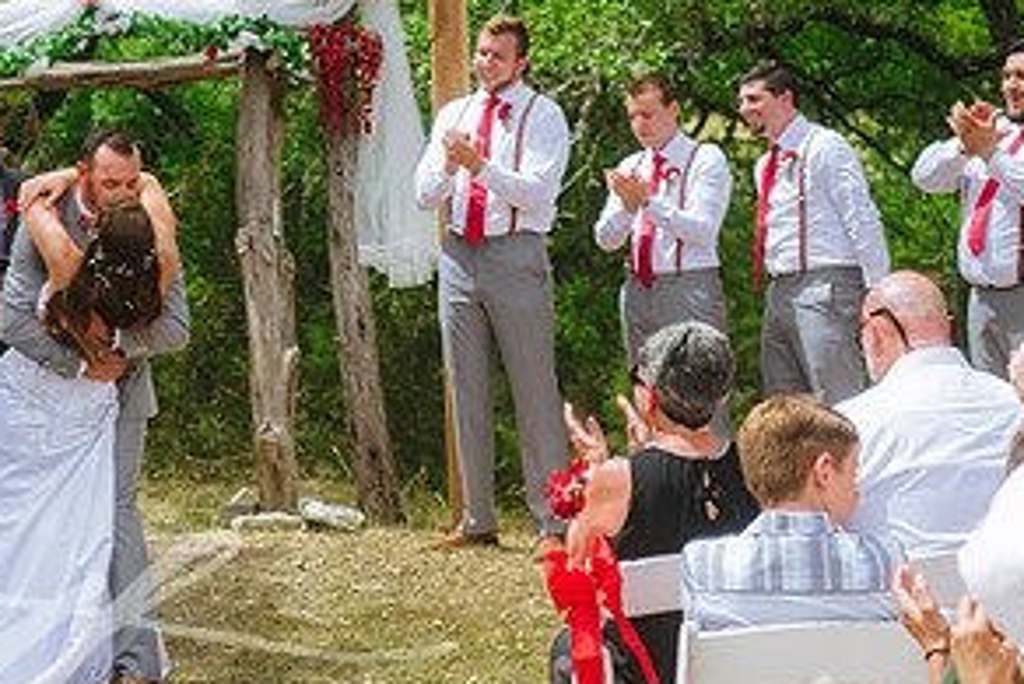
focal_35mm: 123
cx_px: 39
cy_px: 331
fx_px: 3500
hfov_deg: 16.4
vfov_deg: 11.2
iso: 160
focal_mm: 62
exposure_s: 1/1250
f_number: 2.8
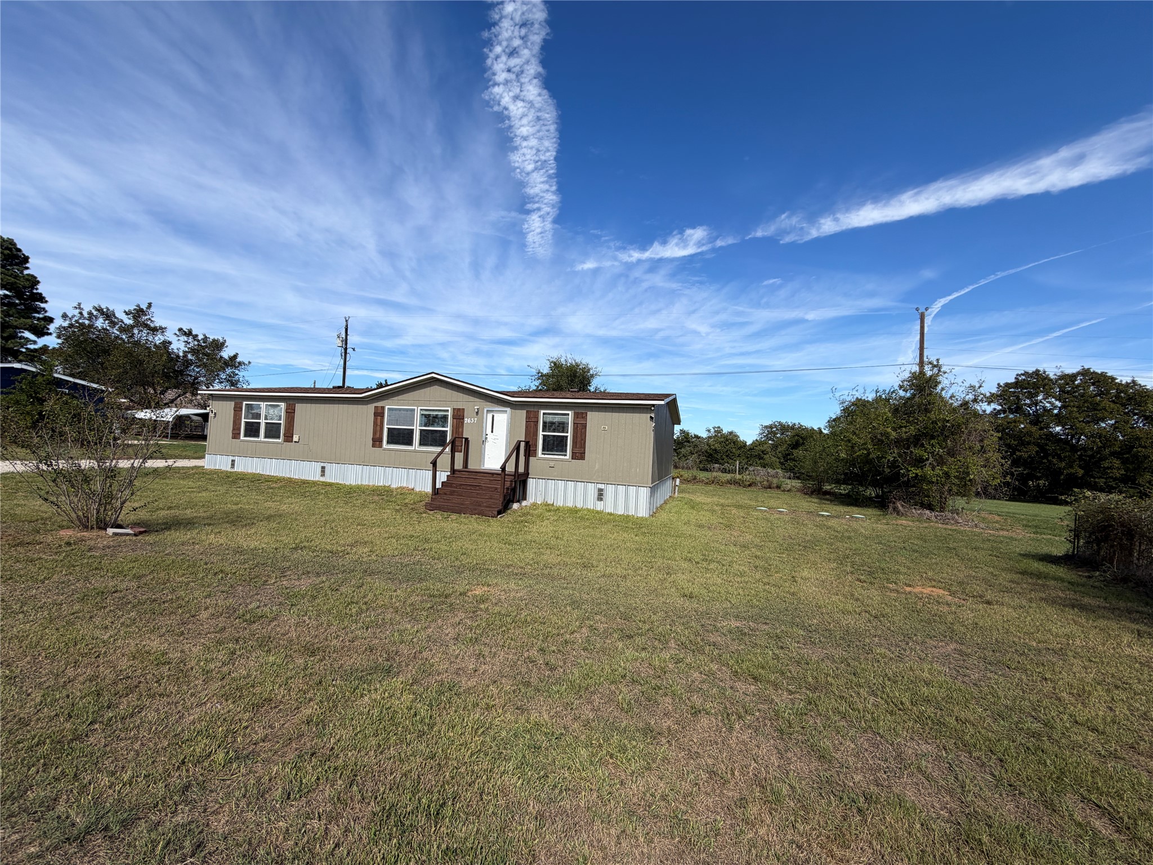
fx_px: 466
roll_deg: -2.5
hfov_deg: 102.1
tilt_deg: +1.1
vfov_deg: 85.7
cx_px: 576
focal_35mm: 14
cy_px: 432
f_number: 2.2
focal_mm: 2.22
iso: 20
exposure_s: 1/789
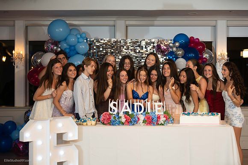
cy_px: 82
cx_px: 124
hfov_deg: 28.8
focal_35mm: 70
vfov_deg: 19.5
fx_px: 482
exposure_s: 1/125
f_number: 2.8
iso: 800
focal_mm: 70
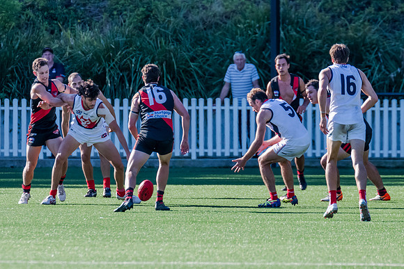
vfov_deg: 1.8
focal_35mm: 782
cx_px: 84
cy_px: 144
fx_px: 8779
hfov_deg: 2.6
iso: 800
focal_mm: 420
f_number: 6.3
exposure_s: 1/1600
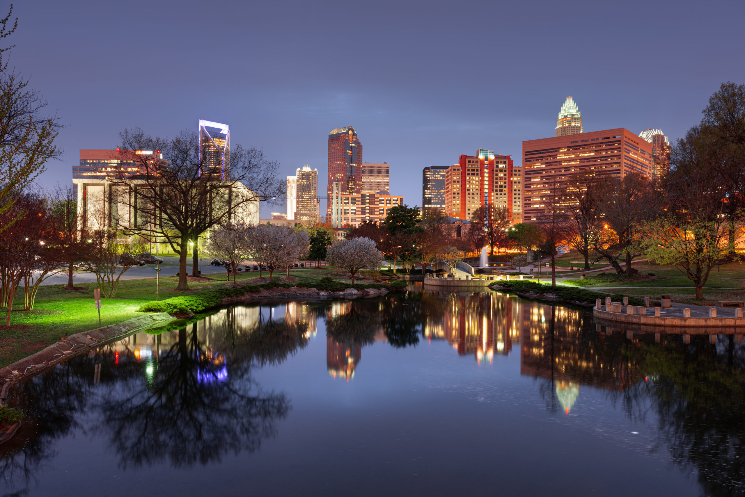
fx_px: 538
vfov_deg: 49.6
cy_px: 248
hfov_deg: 69.4
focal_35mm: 26
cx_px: 372
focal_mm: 26
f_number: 7.1
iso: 200
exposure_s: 30
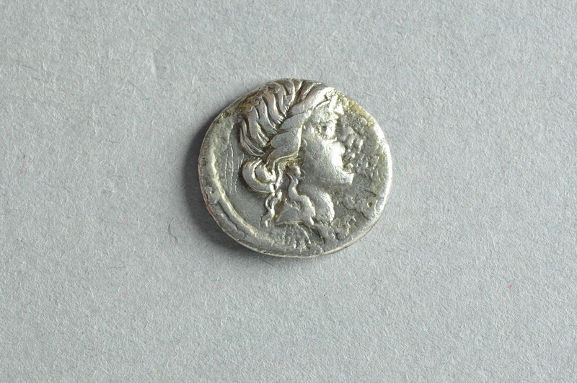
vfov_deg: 15.1
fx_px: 1440
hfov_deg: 22.7
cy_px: 192
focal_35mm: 90
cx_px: 288
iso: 3200
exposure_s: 1/50
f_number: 11
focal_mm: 60
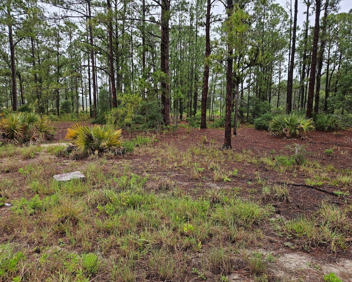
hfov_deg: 68.1
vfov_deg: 56.8
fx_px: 260
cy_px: 139
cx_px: 184
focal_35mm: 25
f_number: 1.8
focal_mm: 5.4
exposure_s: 1/207
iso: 40
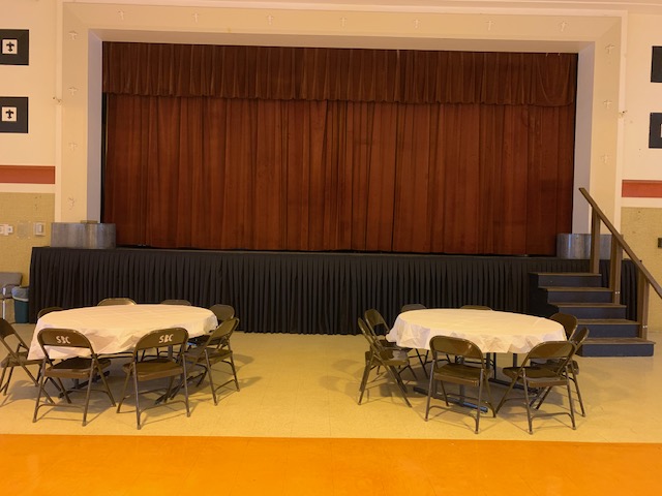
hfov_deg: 67.3
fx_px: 497
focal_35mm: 26
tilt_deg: -0.9
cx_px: 331
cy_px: 248
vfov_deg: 53.1
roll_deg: -1.4
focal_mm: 4.25
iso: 400
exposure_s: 1/30
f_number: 1.8
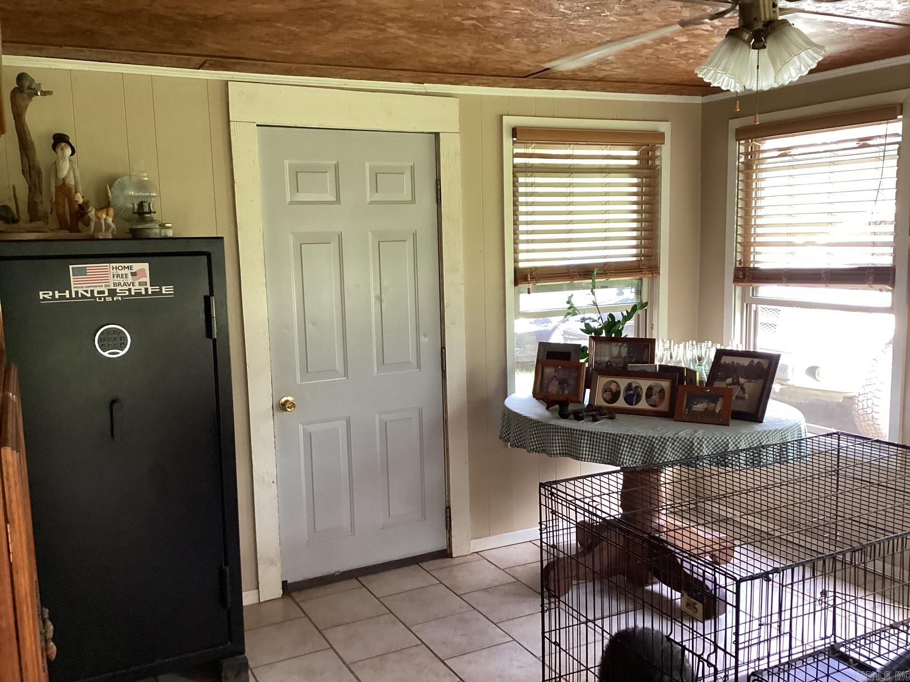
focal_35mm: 31
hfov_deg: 58.4
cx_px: 455
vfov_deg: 45.4
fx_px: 815
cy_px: 341
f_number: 2.4
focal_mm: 3.3
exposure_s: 1/60
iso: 250
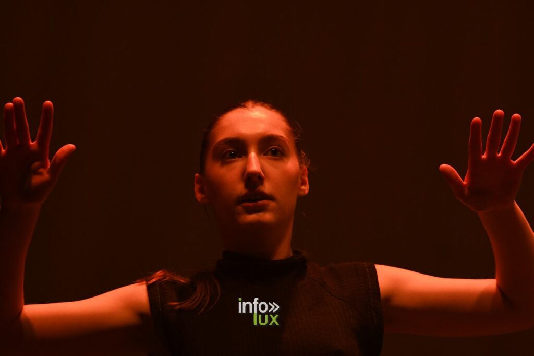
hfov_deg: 9.5
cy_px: 178
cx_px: 267
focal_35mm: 217
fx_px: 3218
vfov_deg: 6.3
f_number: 2.8
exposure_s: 1/125
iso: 1250
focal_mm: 145
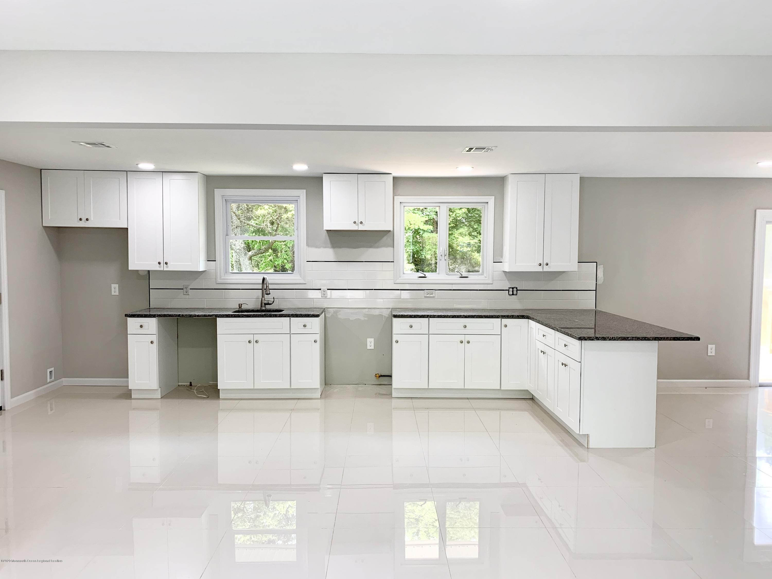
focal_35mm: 26
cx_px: 386
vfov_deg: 53.1
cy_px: 290
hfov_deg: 67.3
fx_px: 580
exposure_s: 1/120
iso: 50
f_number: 1.8
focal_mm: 4.25
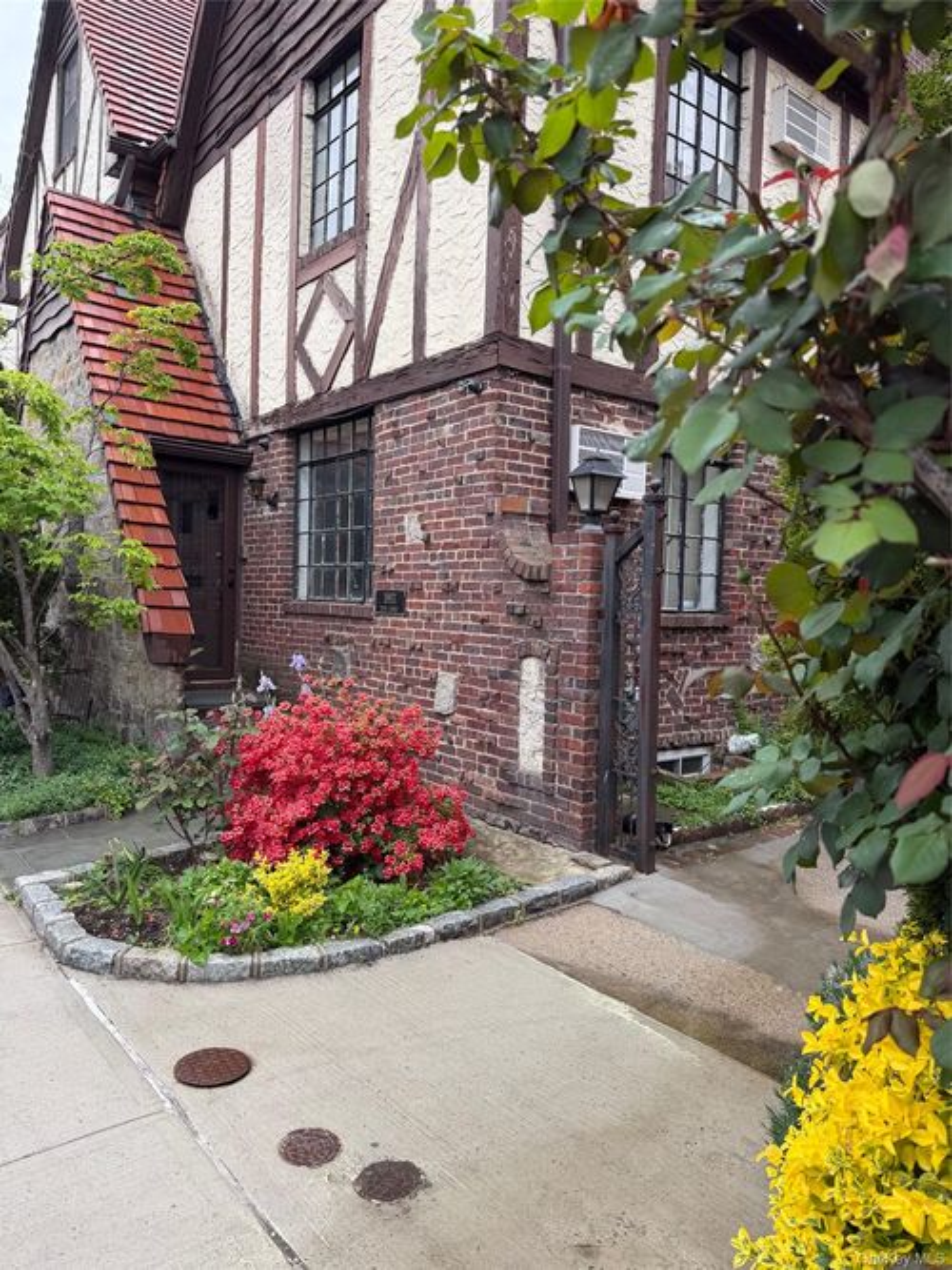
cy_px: 635
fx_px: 880
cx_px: 476
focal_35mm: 24
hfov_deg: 56.8
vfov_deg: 71.6
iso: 80
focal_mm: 6.76
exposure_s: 1/528
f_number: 1.78
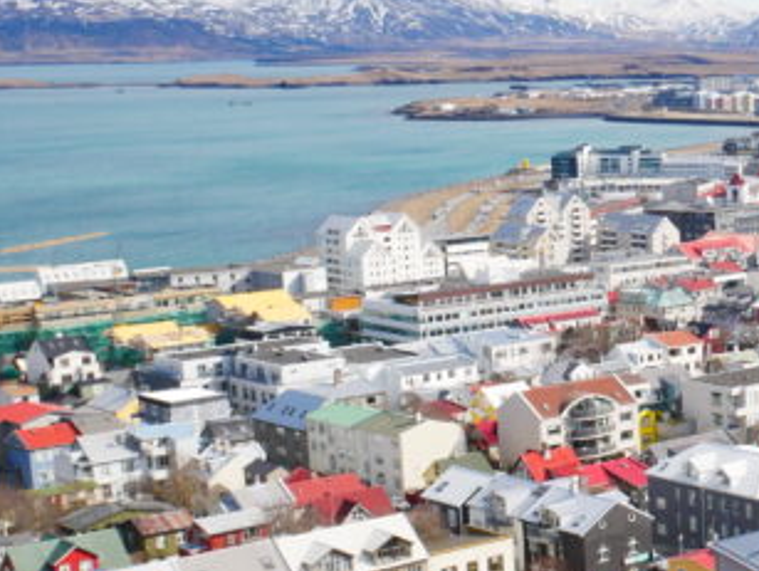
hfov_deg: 21.2
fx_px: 1866
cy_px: 392
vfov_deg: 17.3
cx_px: 944
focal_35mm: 85
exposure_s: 1/400
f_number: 9
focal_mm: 17
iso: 200
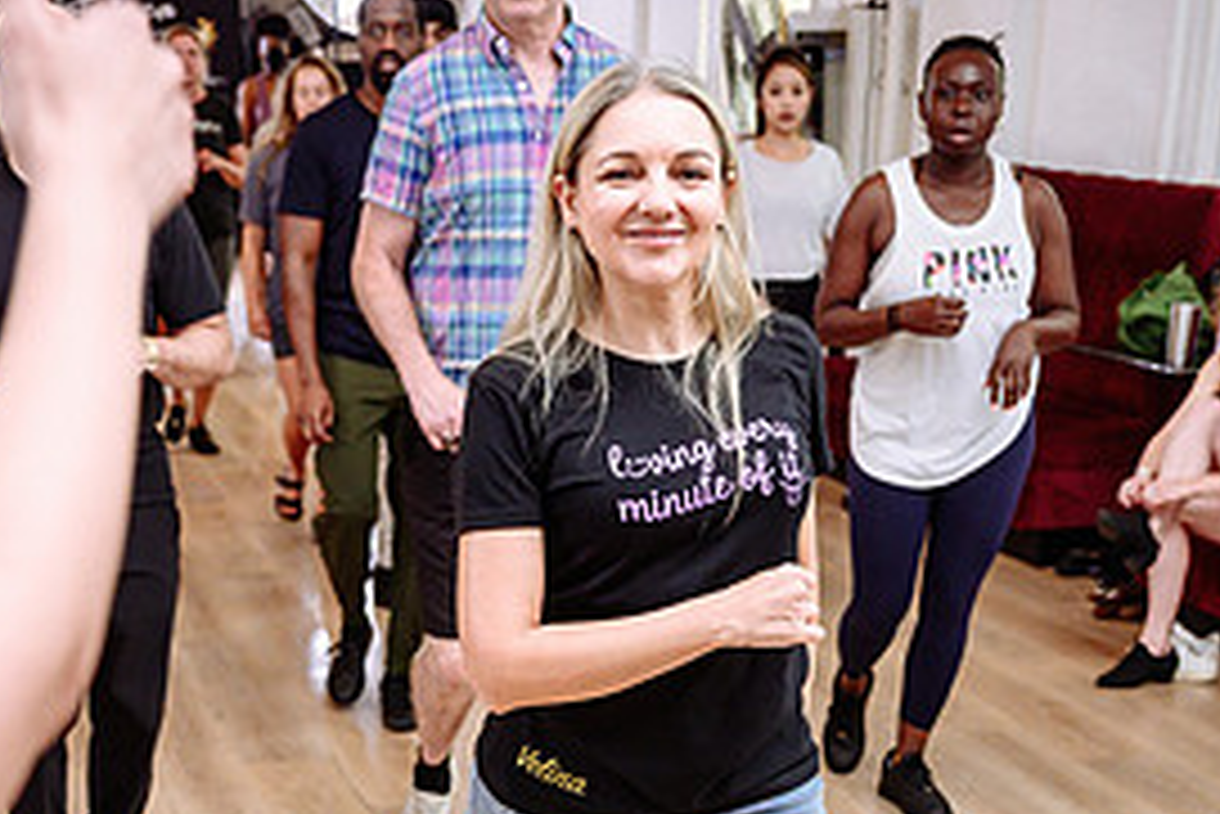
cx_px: 474
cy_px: 904
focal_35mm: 65
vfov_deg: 20.0
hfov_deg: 30.8
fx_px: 2204
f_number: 2.8
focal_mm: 24
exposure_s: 1/250
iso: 1000
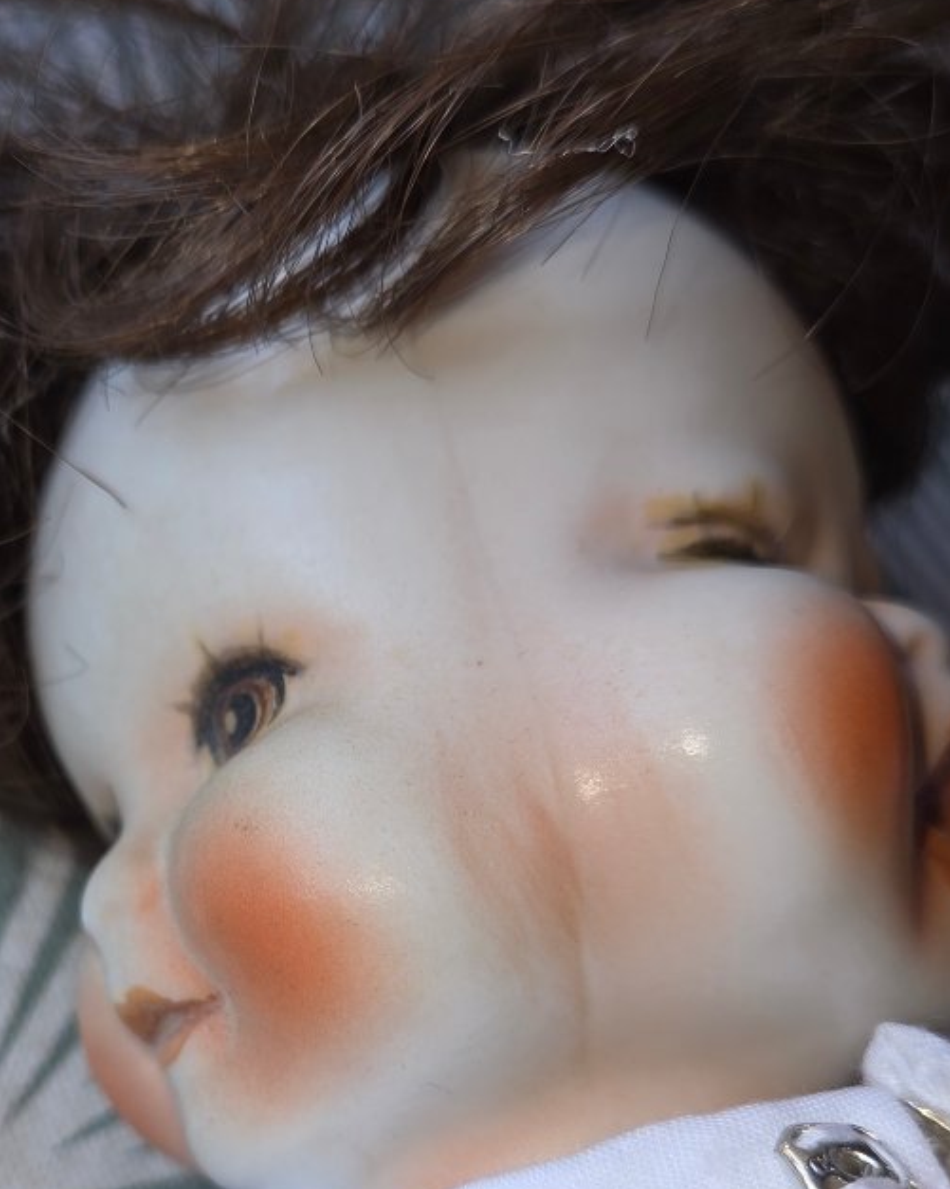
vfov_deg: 42.3
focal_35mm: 43
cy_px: 806
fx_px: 1512
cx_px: 214
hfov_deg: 34.0
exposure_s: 1/120
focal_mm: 5.4
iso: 80
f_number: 1.8
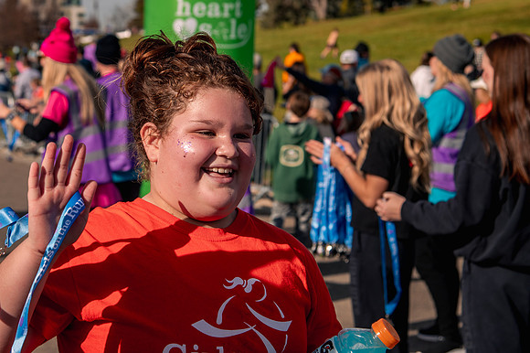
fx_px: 1315
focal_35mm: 89
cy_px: 110
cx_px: 171
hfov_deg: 22.7
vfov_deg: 15.2
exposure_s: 1/1000
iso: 200
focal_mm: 65
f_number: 5.6
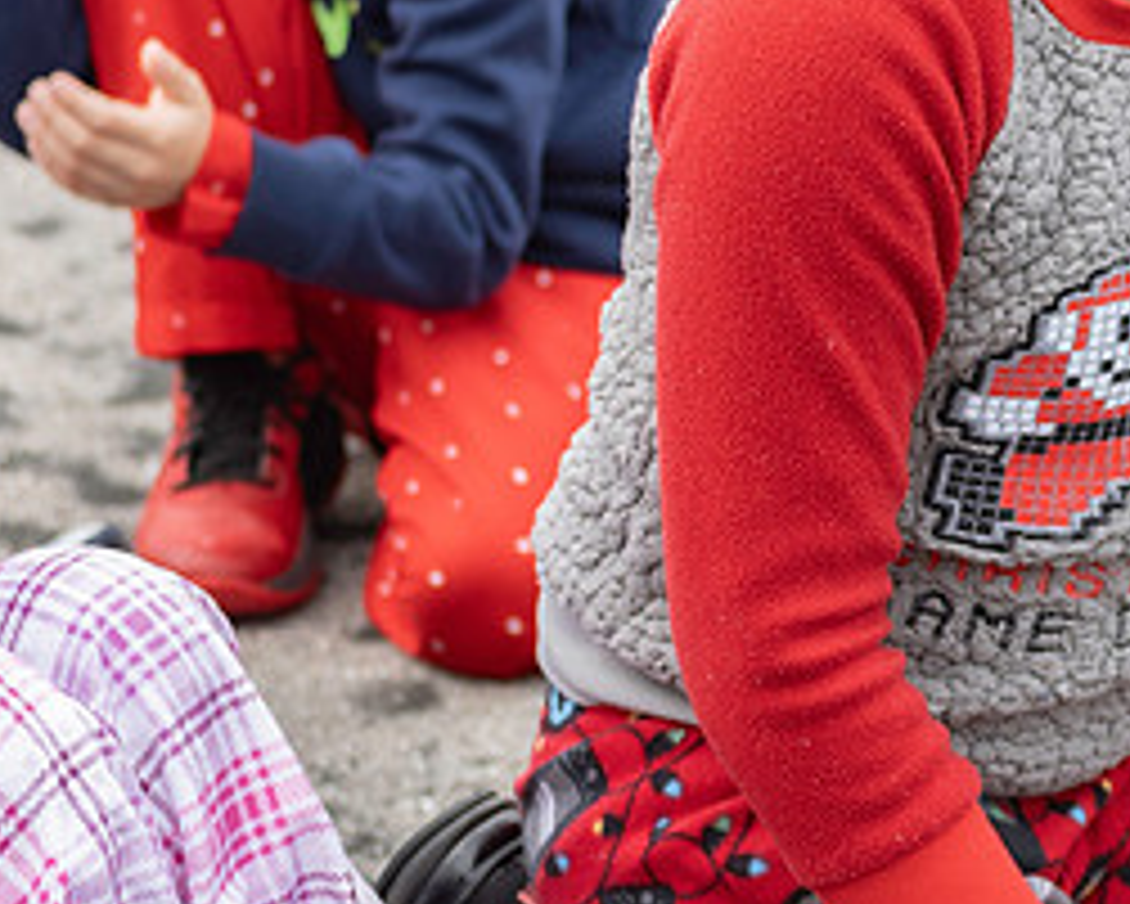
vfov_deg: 8.6
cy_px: 74
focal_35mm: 179
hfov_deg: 10.7
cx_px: 1112
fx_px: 5989
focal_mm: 55
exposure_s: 1/250
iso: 320
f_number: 4
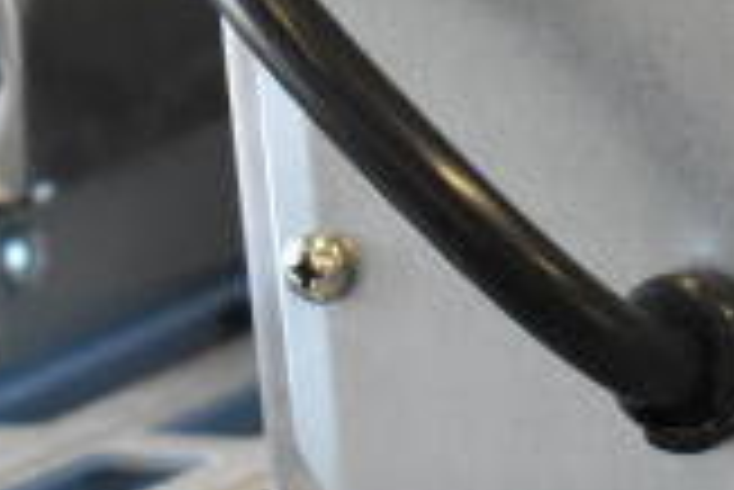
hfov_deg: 6.6
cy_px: 326
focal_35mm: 308
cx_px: 1229
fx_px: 6282
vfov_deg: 4.5
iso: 2200
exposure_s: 1/100
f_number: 5.6
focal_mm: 55
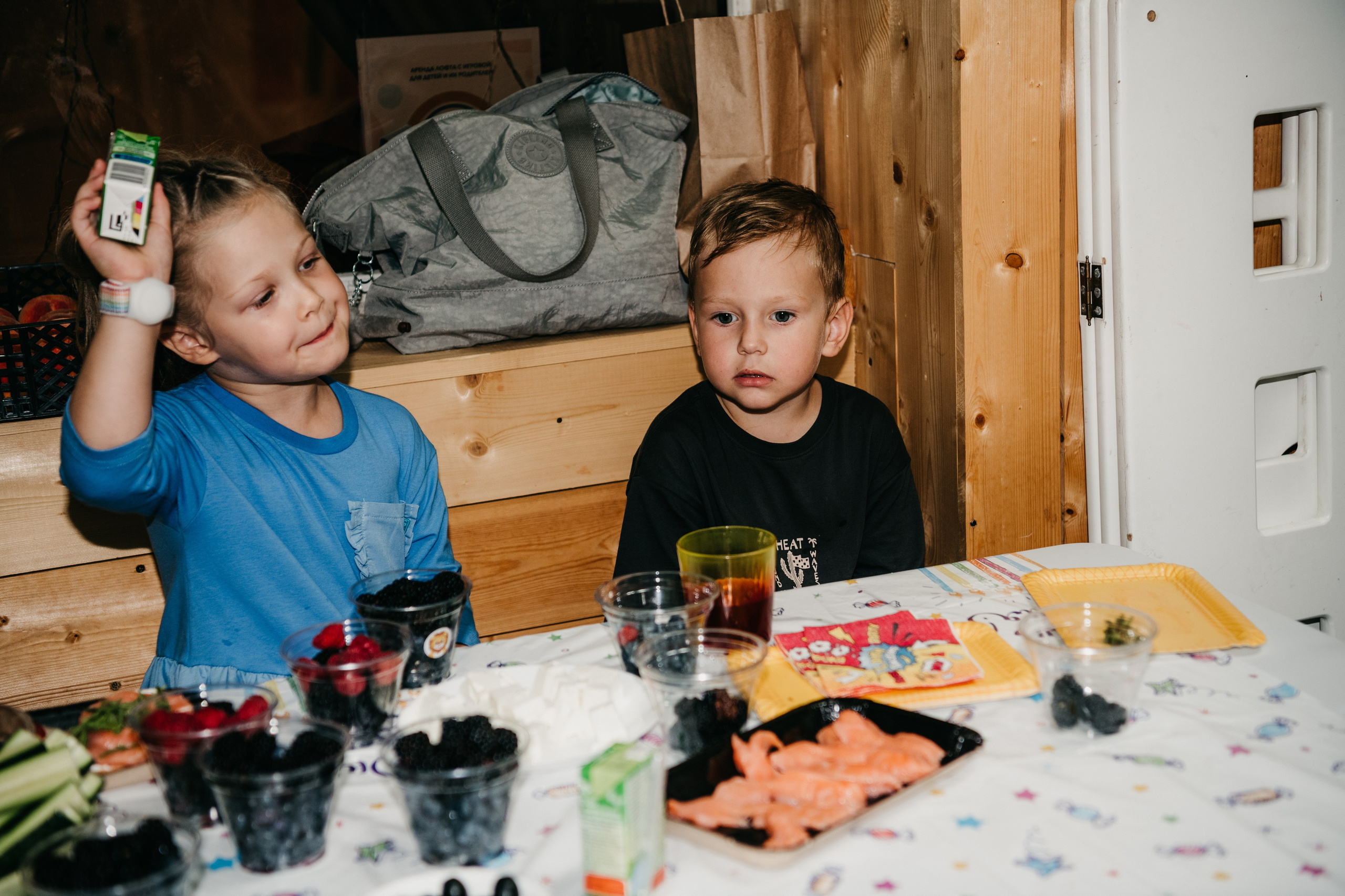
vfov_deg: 26.0
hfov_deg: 38.2
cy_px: 448
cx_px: 672
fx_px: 1943
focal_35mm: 52
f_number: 3.5
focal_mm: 52
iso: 250
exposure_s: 1/160
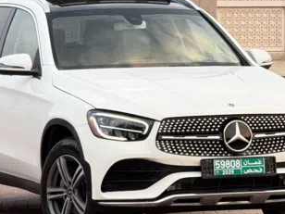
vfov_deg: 6.0
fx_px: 2050
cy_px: 8
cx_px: 141
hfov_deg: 8.0
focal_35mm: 249
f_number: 2.8
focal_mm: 15.66
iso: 160
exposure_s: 1/99
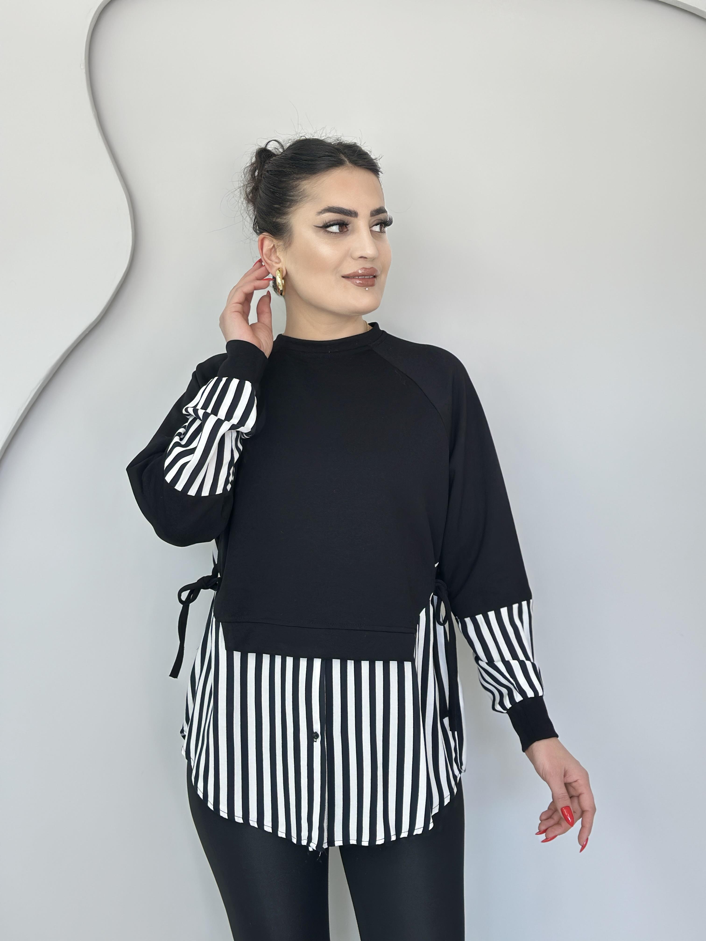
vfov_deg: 39.7
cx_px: 353
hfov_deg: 30.3
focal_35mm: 48
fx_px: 1305
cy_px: 470
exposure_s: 1/111
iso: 64
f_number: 1.78
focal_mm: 6.86
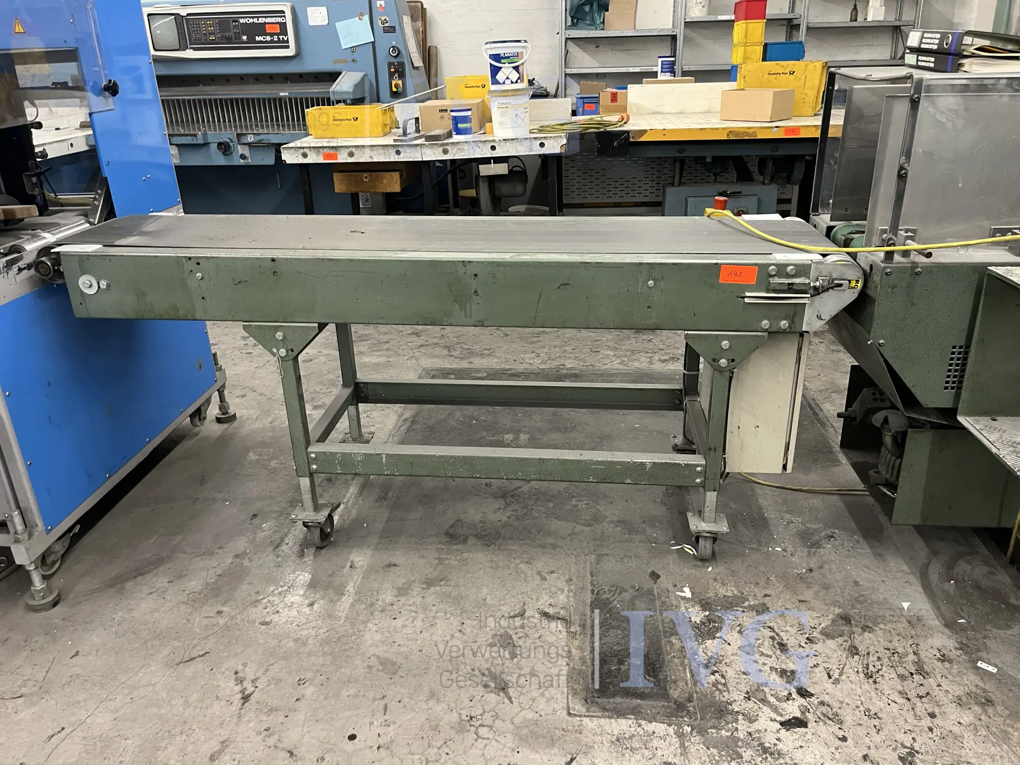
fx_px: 766
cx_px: 510
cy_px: 382
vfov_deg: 53.1
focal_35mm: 26
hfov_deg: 67.3
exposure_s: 1/50
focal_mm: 5.1
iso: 250
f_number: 1.6
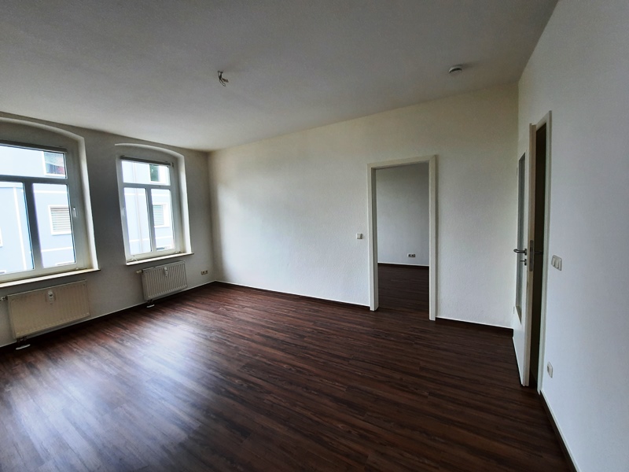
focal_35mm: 13
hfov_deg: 106.2
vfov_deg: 89.9
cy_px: 236
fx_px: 236
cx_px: 314
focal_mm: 1.74
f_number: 2.2
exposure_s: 1/50
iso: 64
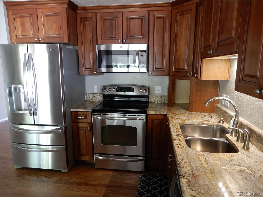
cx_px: 132
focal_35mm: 24
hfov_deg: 71.6
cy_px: 98
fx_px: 182
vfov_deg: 56.8
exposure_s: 1/20
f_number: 3.4
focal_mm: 4.3
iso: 400
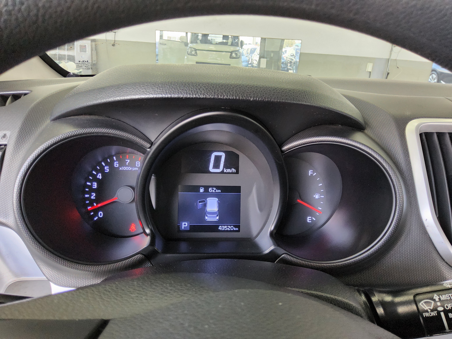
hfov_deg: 69.4
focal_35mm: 25
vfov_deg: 54.9
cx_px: 226
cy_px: 170
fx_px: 326
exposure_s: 1/120
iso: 640
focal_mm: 3.08
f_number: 2
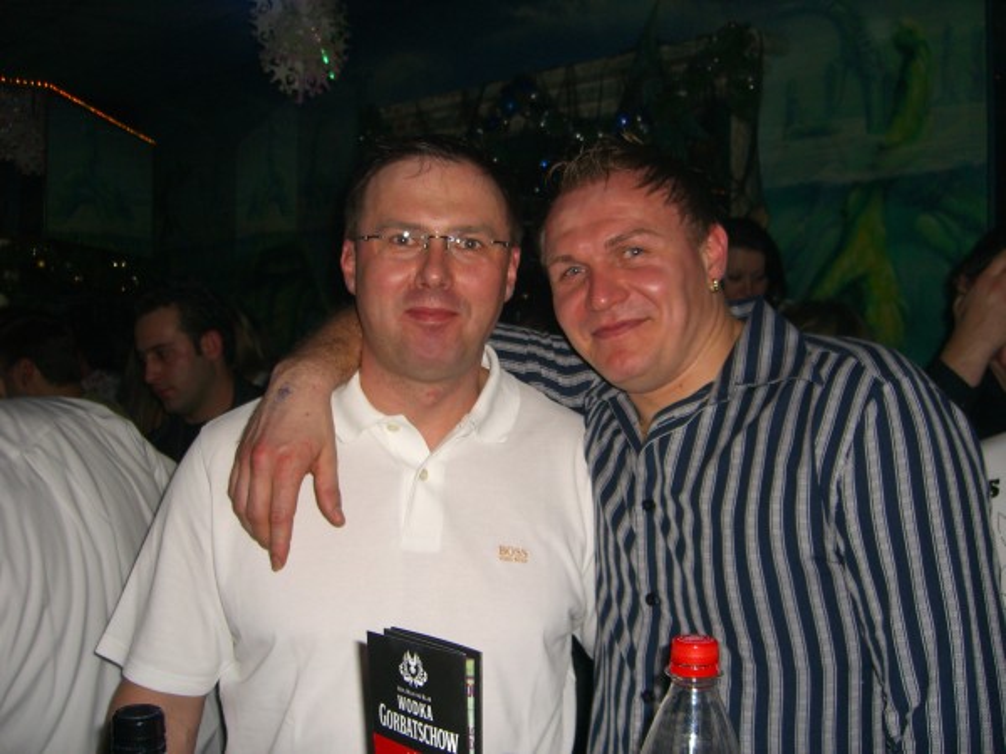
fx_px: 1104
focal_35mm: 38
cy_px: 377
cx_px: 503
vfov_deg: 37.7
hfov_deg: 49.0
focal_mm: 7.9
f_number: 2.8
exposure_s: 1/60
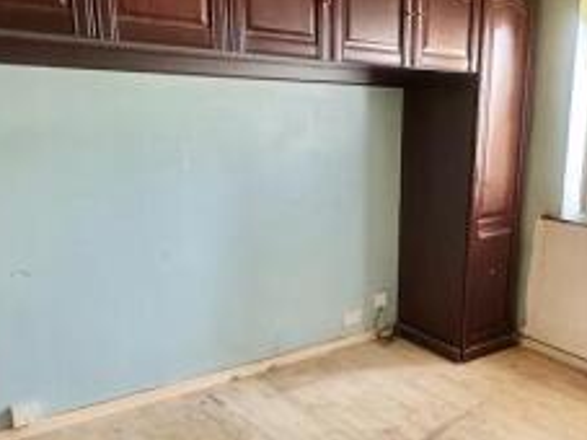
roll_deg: -2.6
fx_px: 610
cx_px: 433
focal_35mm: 36
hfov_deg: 49.5
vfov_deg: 39.5
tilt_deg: -14.5
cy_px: 263
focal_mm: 2.22
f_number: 2.2
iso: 500
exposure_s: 1/50
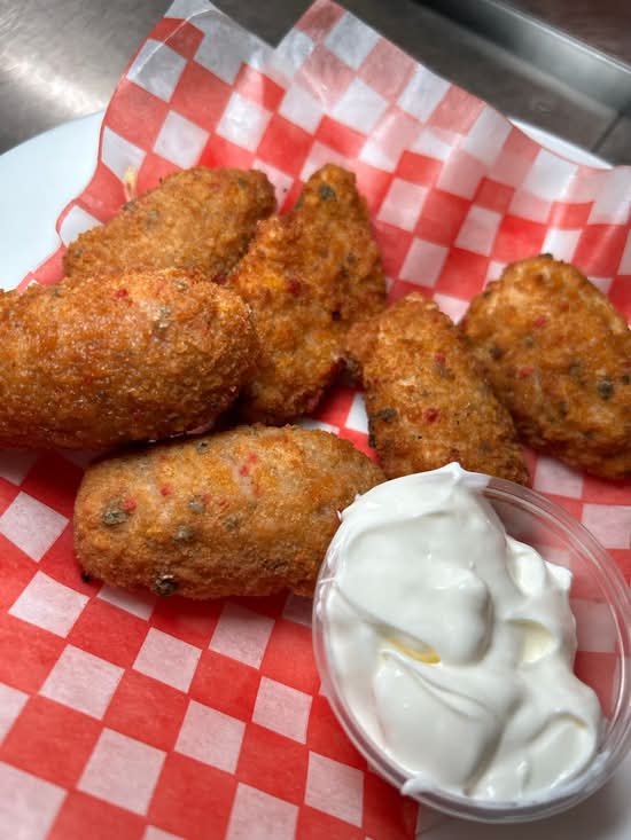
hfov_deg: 53.1
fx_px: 632
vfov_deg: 67.3
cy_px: 420
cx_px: 316
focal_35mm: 26
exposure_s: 1/120
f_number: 1.5
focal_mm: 5.7
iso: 64
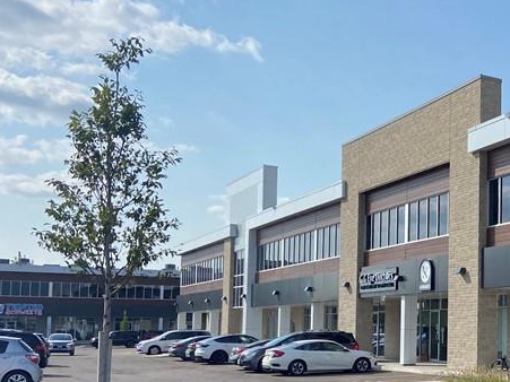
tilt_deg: +1.8
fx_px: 869
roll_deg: +0.1
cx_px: 530
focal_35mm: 59
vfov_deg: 24.5
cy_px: 286
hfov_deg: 30.1
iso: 32
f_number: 1.8
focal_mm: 4.25
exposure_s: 1/4444
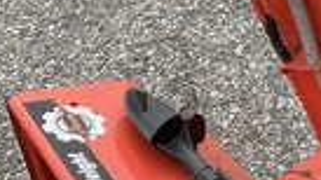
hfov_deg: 22.2
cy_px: -61
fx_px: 783
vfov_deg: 12.7
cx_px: 326
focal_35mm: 92
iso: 25
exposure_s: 1/700
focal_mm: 3
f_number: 1.8
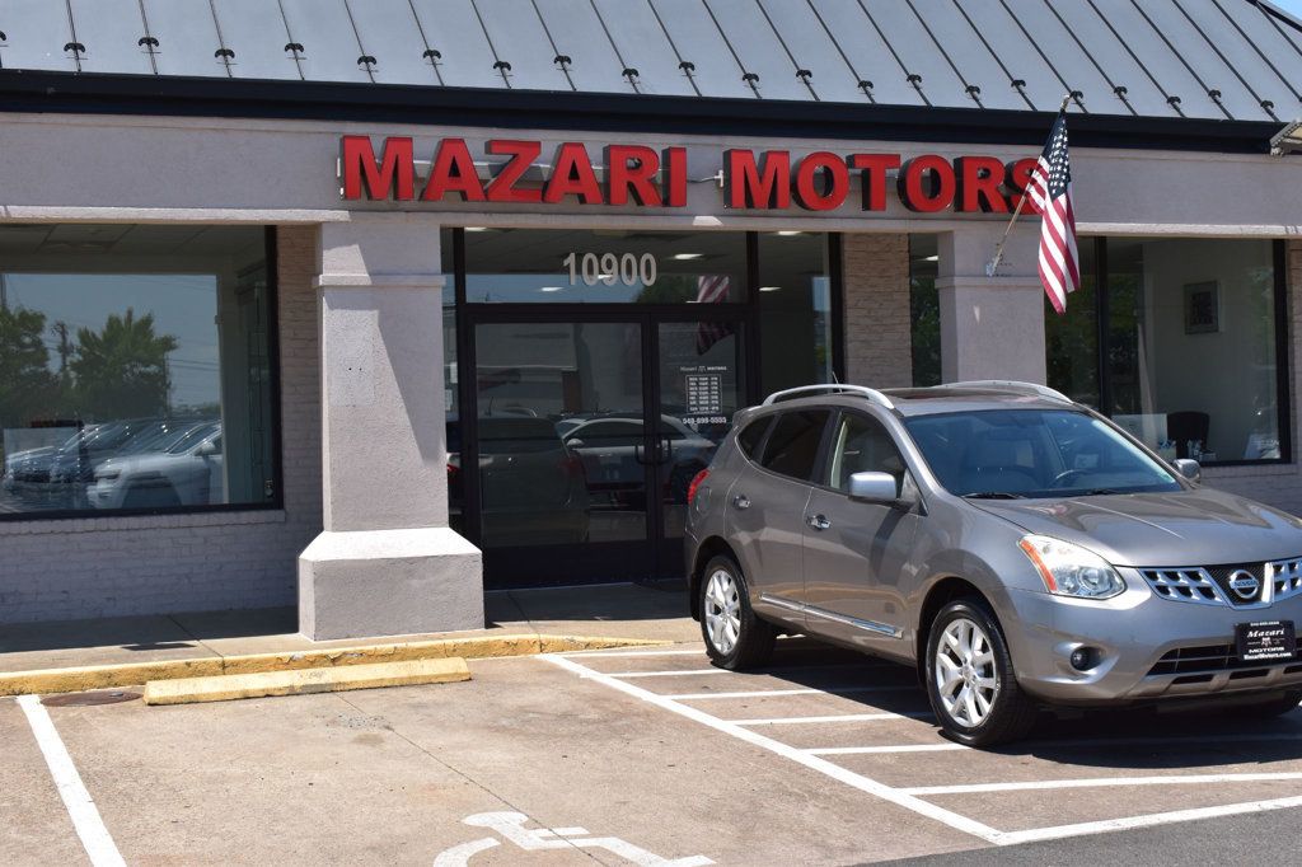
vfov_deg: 26.5
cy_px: 434
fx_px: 1844
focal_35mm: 51
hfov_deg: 38.9
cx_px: 651
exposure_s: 1/500
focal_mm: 34
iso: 400
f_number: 11
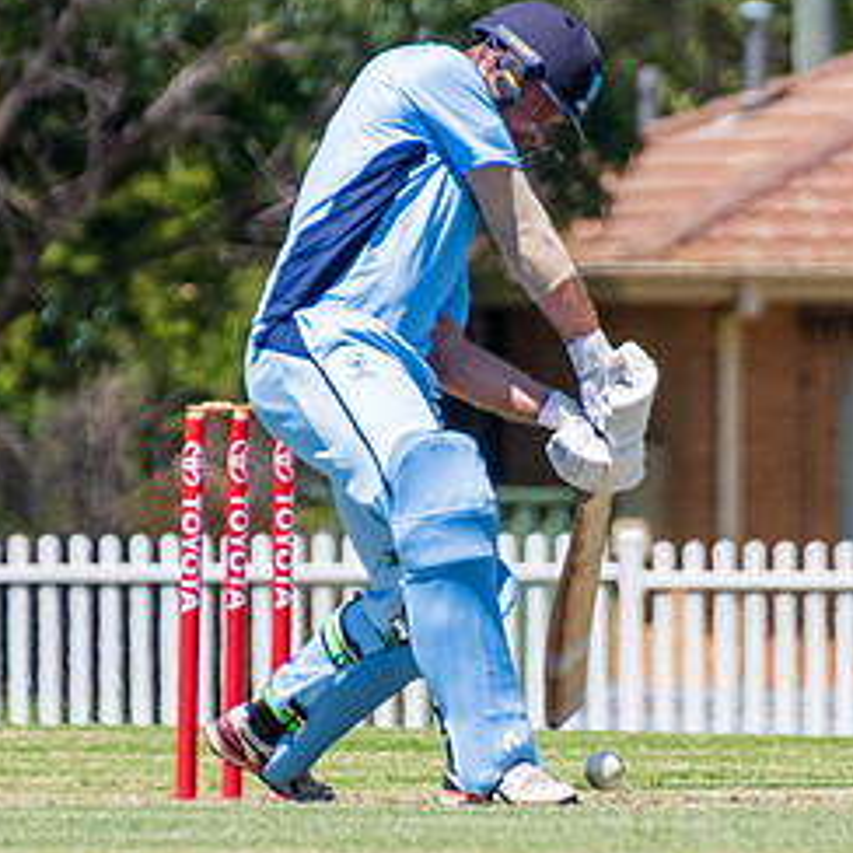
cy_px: 361
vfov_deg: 1.0
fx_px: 51325
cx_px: 536
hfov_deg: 1.0
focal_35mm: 1841
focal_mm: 400
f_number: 6.3
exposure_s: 1/2500
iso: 400
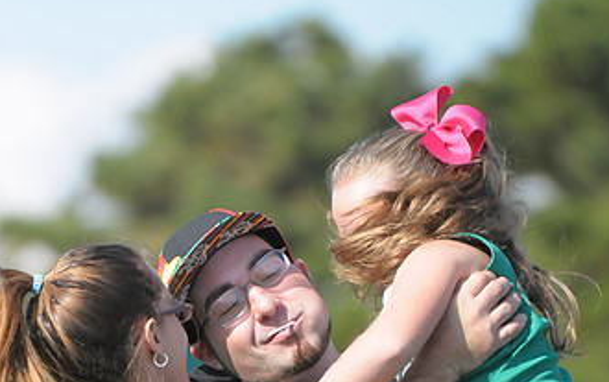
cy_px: 524
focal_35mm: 536
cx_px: 294
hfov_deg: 3.9
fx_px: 8905
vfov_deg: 2.5
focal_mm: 200
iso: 1600
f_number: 4
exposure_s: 1/6400
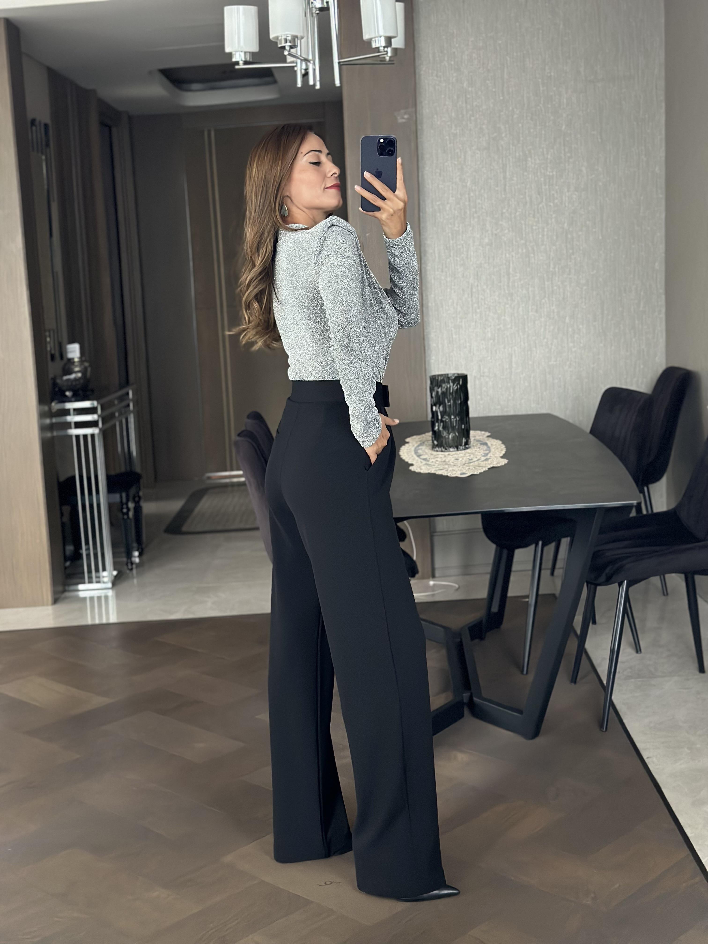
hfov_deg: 30.3
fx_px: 1309
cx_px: 354
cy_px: 472
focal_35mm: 48
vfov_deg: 39.7
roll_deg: +4.1
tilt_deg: -18.2
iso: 500
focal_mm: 6.86
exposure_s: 1/40
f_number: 1.78
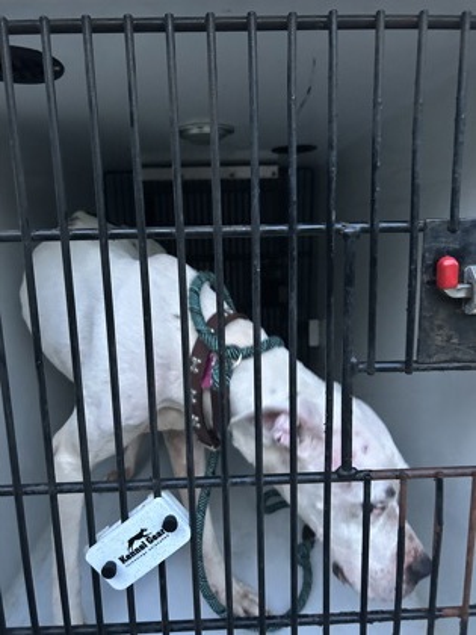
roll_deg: +1.4
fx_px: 477
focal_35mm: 26
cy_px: 318
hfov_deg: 53.1
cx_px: 238
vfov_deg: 67.3
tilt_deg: -11.7
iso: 640
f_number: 1.5
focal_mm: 5.7
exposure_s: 1/37
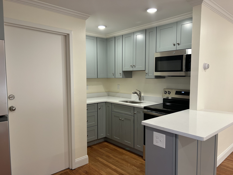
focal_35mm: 26
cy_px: 88
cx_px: 116
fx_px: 175
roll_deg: +0.9
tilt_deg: -4.4
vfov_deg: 53.1
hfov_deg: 67.3
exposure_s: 1/120
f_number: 1.5
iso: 100
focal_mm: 5.7
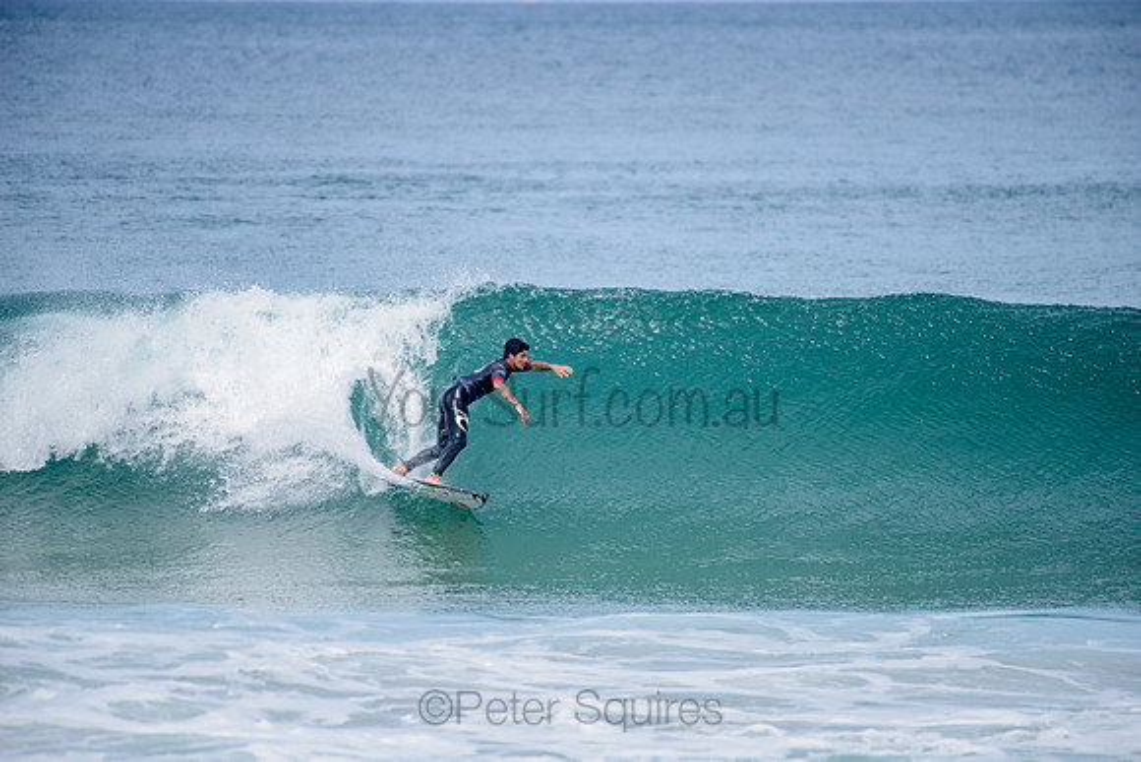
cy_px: 381
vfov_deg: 2.8
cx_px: 570
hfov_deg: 4.1
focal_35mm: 500
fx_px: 15850
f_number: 5.6
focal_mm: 500
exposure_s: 1/2000
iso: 250
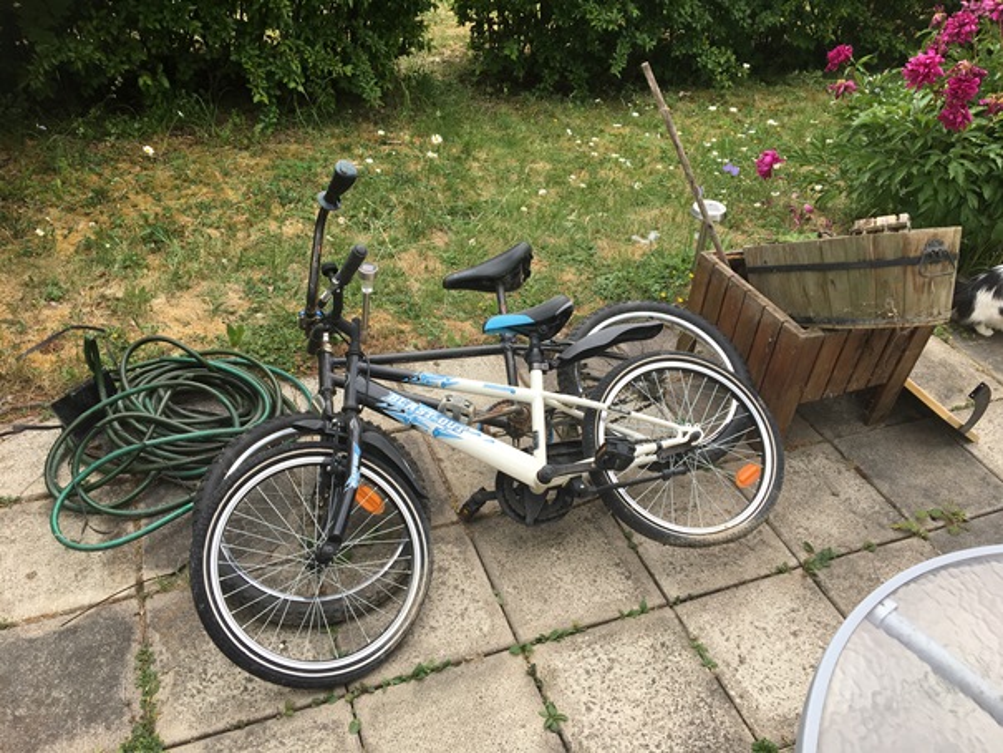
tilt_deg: -38.4
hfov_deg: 61.6
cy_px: 376
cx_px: 502
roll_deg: -5.5
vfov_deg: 48.2
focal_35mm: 29
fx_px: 840
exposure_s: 1/487
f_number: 2.2
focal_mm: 4.15
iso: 25
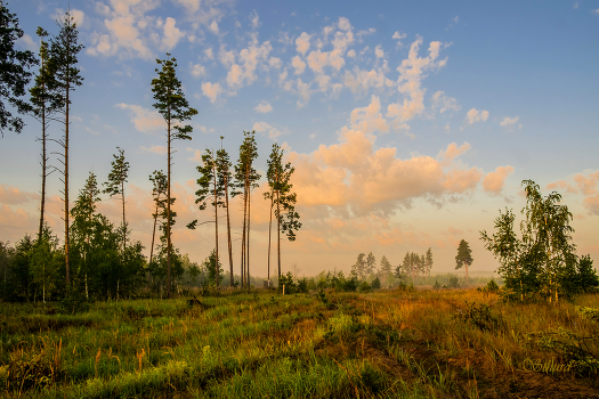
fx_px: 449
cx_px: 300
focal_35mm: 27
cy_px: 200
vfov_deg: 47.9
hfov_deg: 67.4
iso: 200
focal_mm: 18
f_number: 8
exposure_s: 1/125
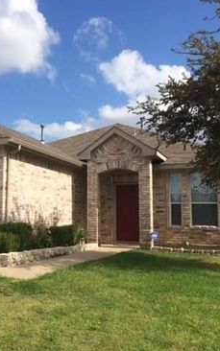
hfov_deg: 29.9
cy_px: 172
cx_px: 46
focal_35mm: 42
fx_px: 403
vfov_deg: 47.2
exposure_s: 1/2415
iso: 32
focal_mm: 4.15
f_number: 2.2
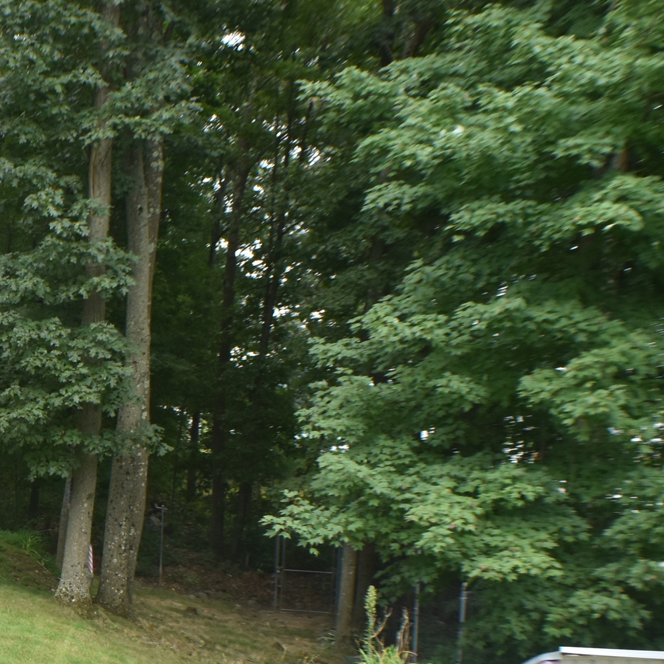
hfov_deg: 18.2
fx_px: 1938
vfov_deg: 19.3
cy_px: 523
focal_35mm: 89
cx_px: -176
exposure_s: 1/250
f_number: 5.6
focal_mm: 23
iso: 360
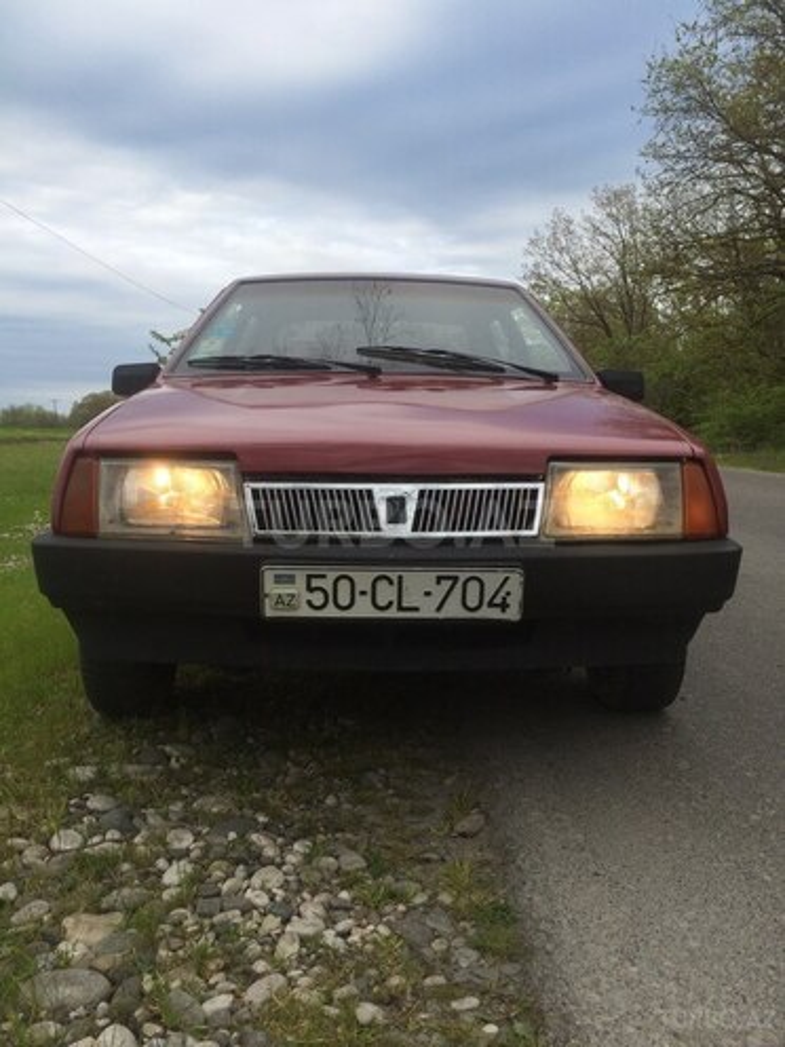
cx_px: 392
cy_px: 524
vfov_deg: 61.7
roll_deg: +0.3
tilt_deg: -5.1
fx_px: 877
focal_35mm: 29
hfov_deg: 48.2
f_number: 2.2
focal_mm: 4.15
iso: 32
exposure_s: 1/954
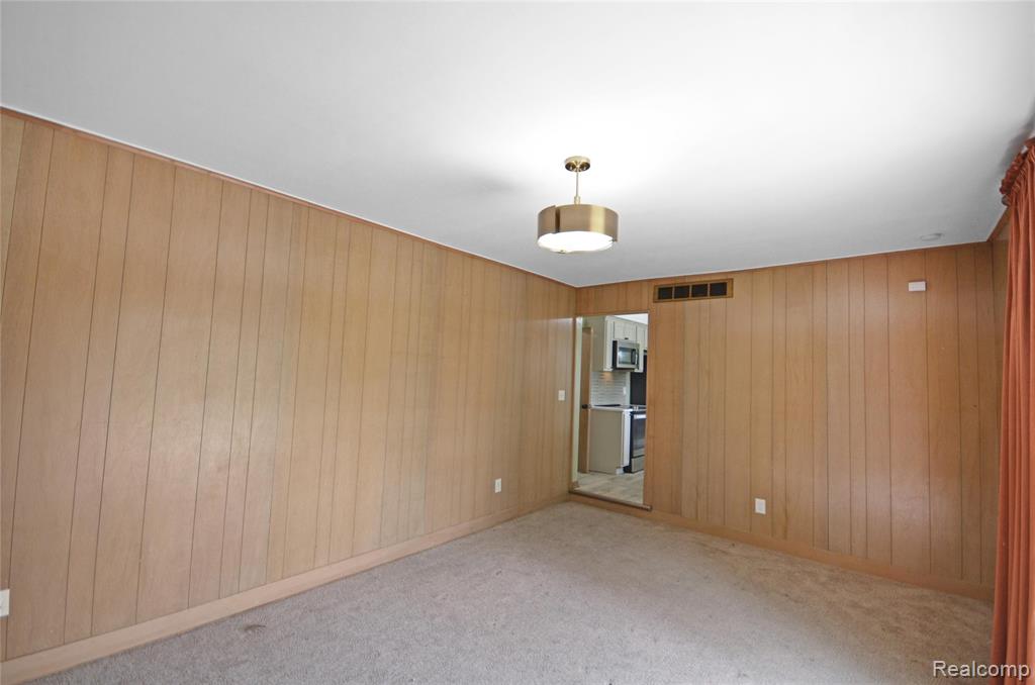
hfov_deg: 100.5
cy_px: 342
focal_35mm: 15
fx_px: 430
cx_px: 518
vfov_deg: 77.1
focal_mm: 10
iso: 400
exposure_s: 1/60
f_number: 4
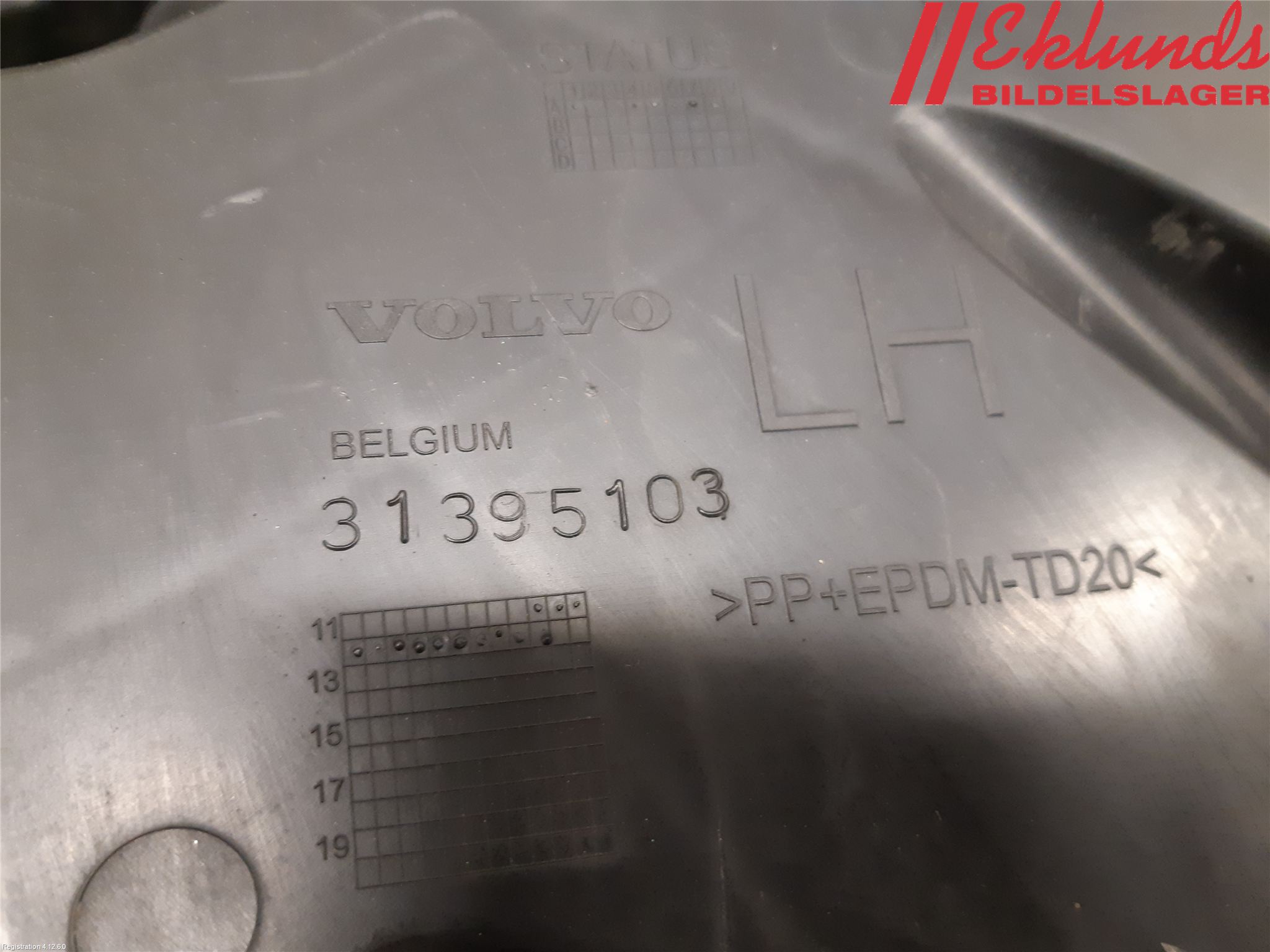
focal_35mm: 26
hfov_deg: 67.3
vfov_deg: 53.1
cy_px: 476
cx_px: 635
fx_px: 954
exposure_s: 1/33
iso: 250
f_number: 1.7
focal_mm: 3.93
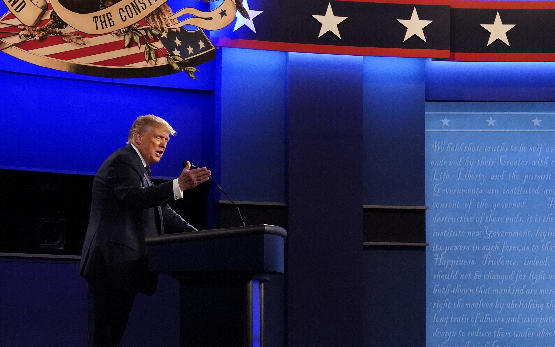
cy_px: 191
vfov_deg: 11.5
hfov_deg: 18.2
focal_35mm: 114
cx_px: 364
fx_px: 1724
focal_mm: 68
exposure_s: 1/500
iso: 12800
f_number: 5.6
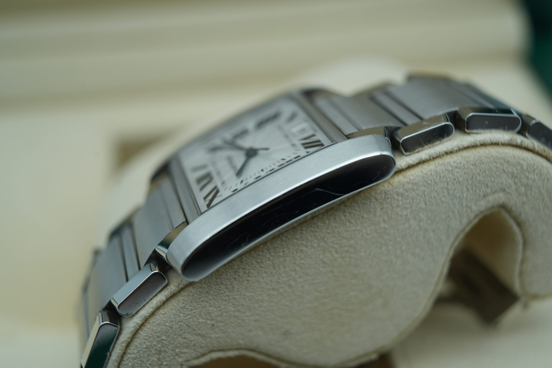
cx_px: 276
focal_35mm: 35
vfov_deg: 37.9
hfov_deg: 54.4
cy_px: 184
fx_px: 537
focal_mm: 35
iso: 400
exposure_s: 1/250
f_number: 5
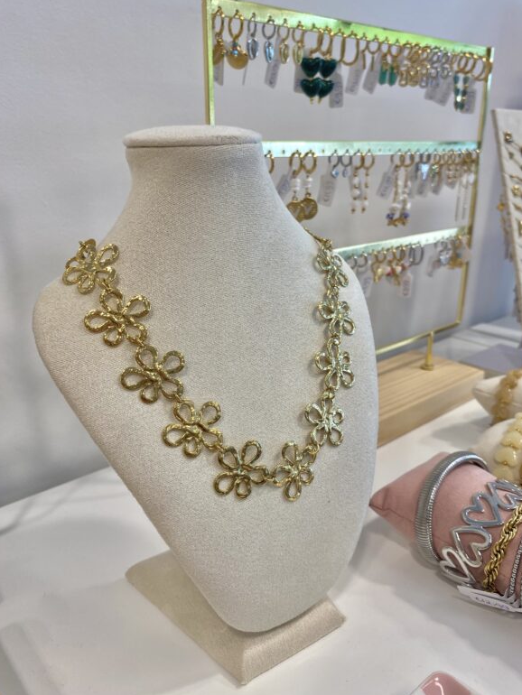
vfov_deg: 65.3
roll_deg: +1.2
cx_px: 263
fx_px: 543
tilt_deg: -19.3
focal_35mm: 27
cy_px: 345
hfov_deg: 51.4
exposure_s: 1/127
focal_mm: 4.25
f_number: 1.8
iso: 32
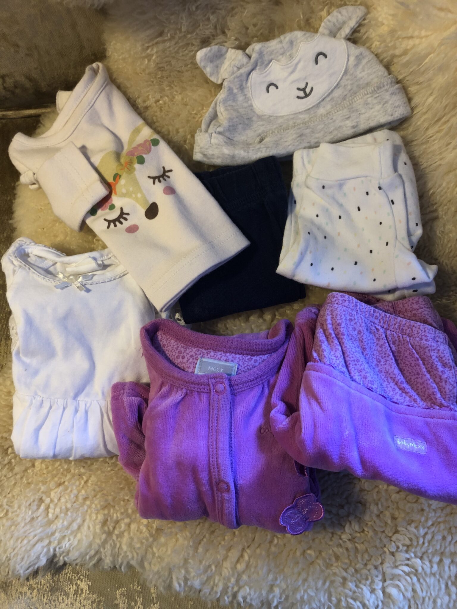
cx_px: 228
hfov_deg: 49.7
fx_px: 493
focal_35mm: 28
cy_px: 304
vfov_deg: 63.4
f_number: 1.8
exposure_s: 1/15
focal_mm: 3.99
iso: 50
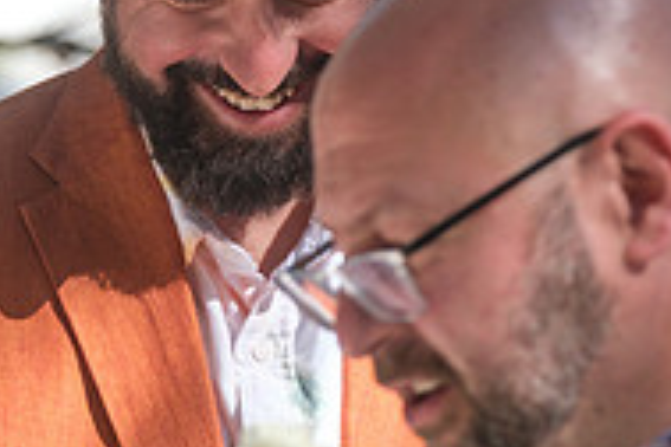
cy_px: 243
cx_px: 146
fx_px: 12003
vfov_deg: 2.1
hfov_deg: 3.2
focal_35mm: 644
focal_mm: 140
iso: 400
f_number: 4
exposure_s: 1/640
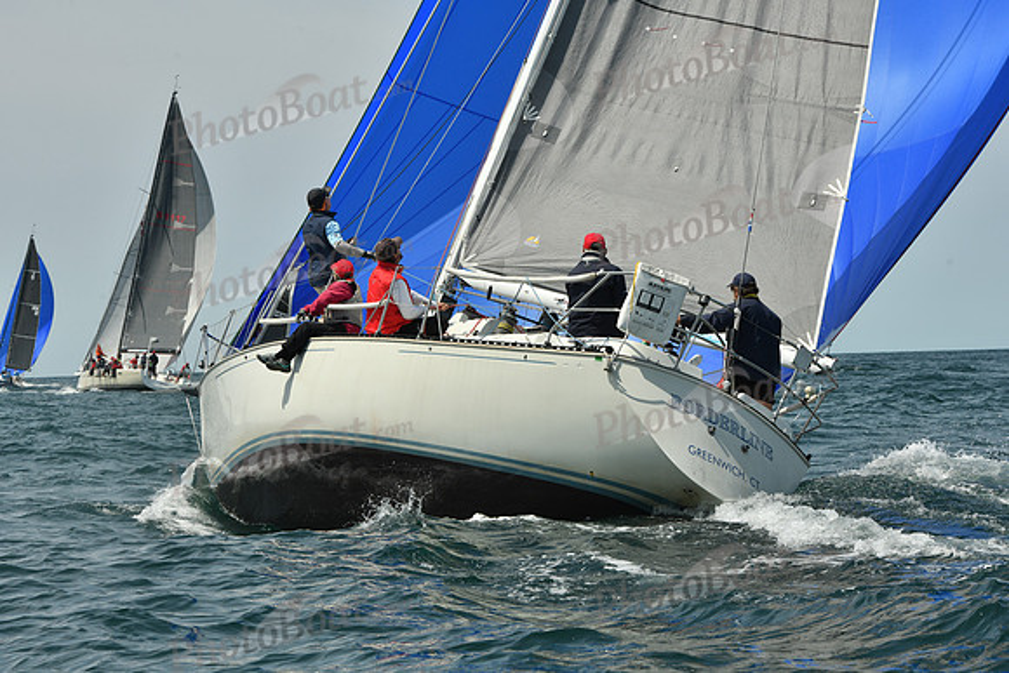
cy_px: 336
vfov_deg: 13.7
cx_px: 504
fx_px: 2803
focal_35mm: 100
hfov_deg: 20.4
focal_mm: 100
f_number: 11
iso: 320
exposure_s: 1/1000
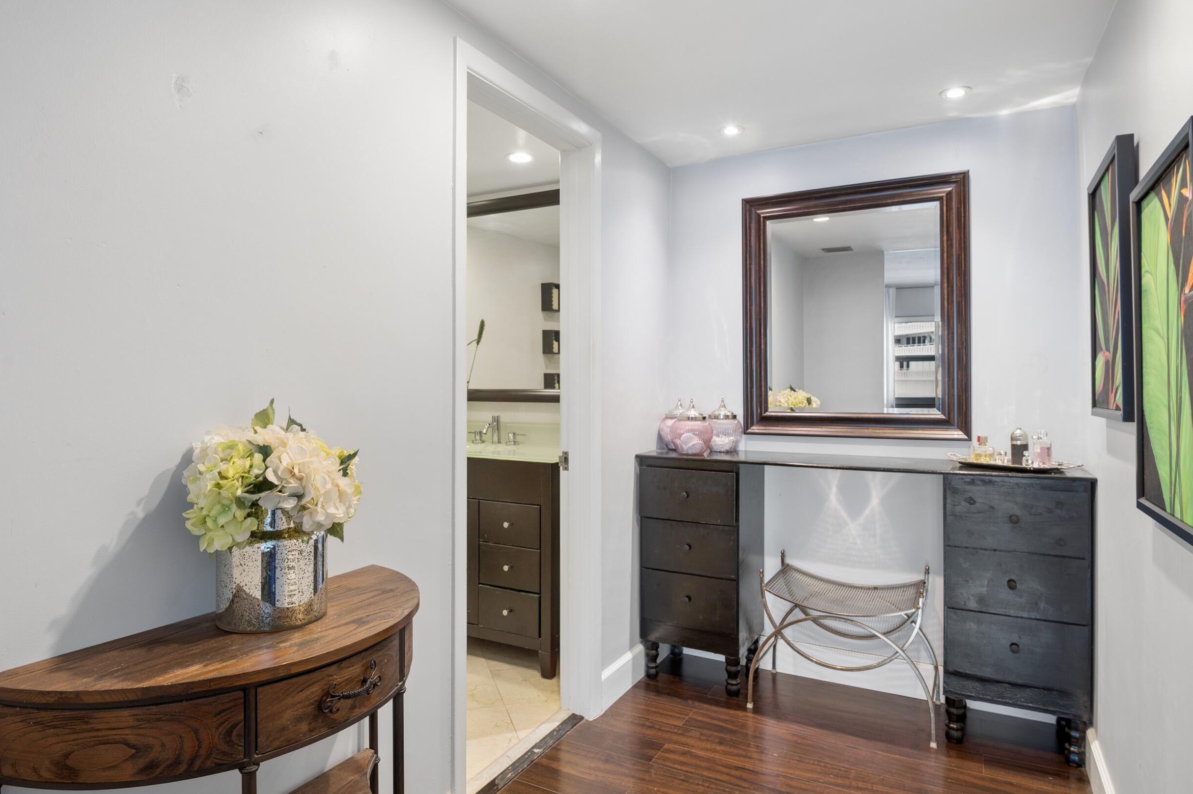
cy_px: 416
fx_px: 695
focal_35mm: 21
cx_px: 566
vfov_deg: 59.4
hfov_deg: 81.2
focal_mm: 17
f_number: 8
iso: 250
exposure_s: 1/10
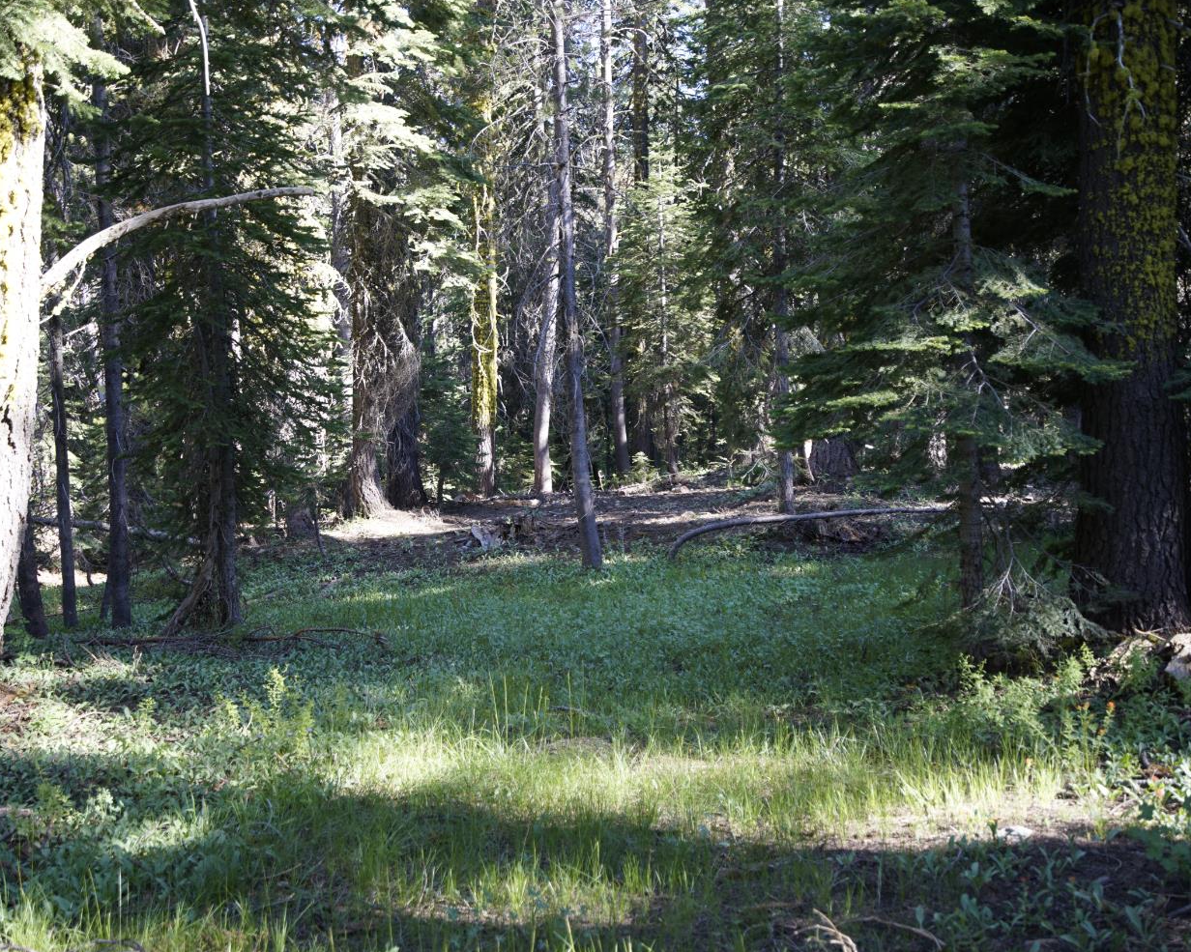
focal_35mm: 40
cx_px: 547
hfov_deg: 45.8
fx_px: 1410
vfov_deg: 37.3
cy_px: 478
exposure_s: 1/160
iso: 320
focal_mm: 35
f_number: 4
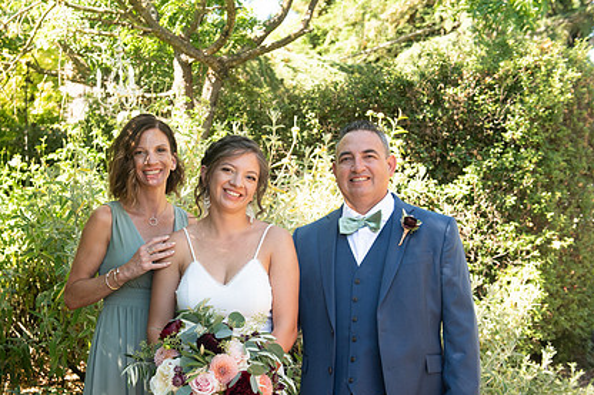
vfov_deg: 25.4
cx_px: 237
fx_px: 874
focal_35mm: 53
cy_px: 266
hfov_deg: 37.4
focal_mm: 38
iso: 640
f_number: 4.5
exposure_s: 1/400
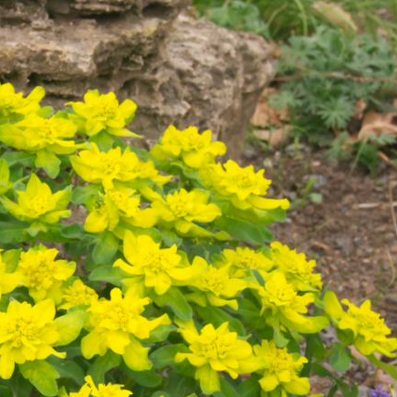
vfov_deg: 9.9
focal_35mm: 176
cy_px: 349
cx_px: -122
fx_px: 2284
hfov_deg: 9.7
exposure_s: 1/80
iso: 1250
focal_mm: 50
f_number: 16
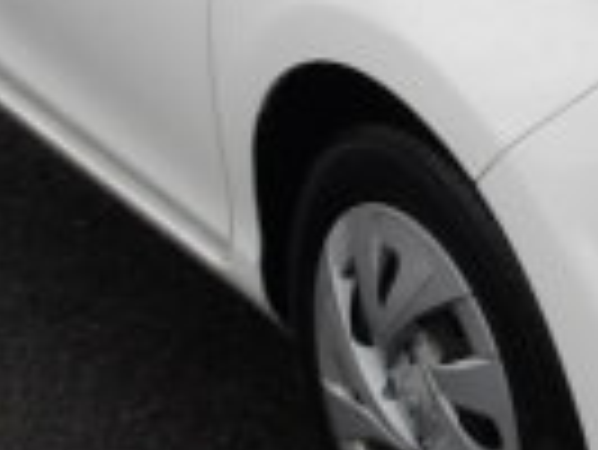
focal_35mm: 130
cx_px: 710
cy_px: 112
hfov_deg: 14.7
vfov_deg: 11.4
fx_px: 2248
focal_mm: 4.9
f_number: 10.4
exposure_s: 1/60
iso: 100
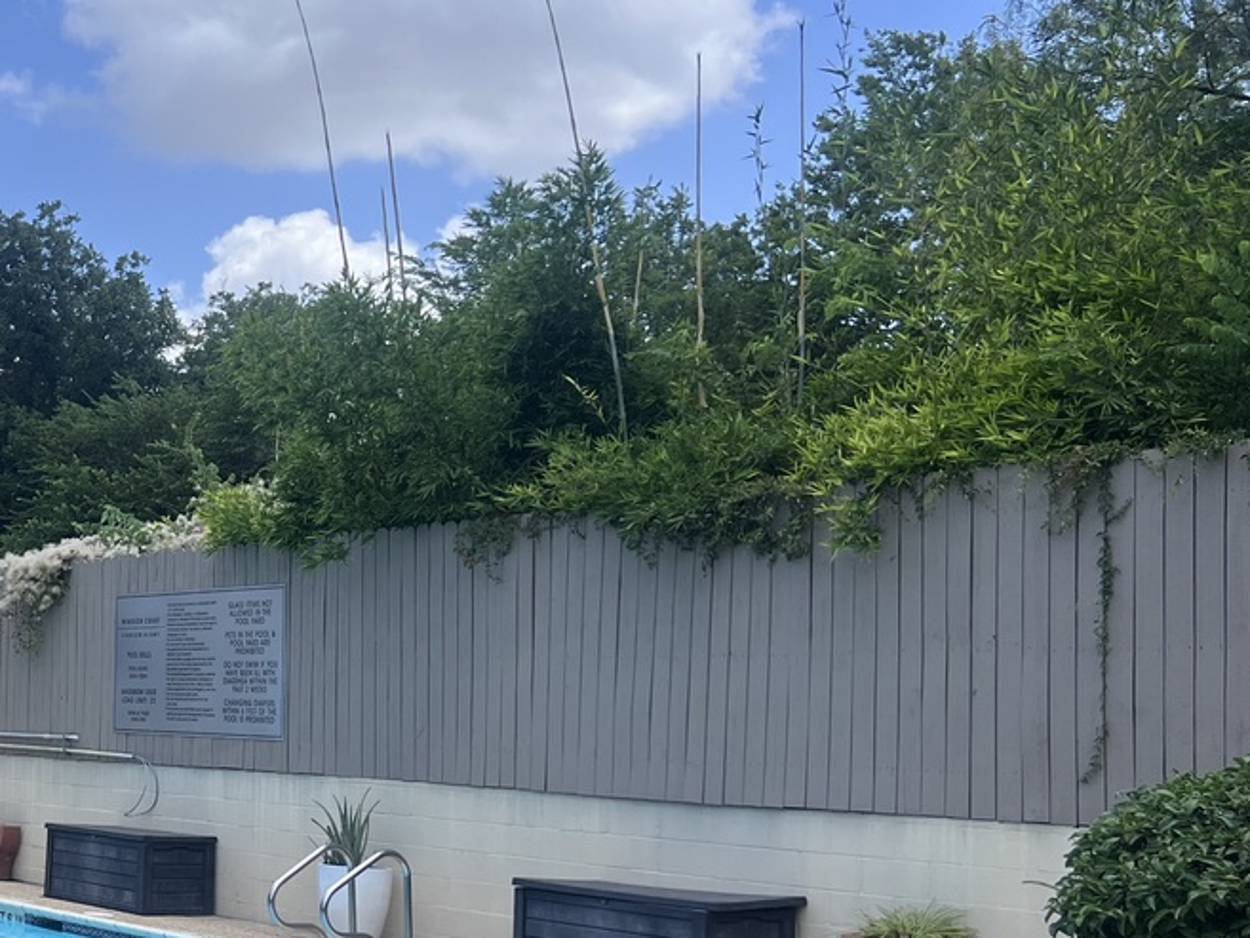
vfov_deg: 25.5
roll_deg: -1.0
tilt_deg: +0.7
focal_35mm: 57
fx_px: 2059
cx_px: -93
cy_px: 656
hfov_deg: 30.5
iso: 50
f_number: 1.5
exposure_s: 1/4115
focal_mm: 5.7
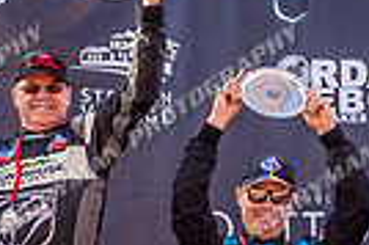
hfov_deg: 8.7
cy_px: 315
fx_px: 2375
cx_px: -127
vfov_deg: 5.9
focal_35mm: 232
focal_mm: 35
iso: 200
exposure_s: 1/250
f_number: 5.6
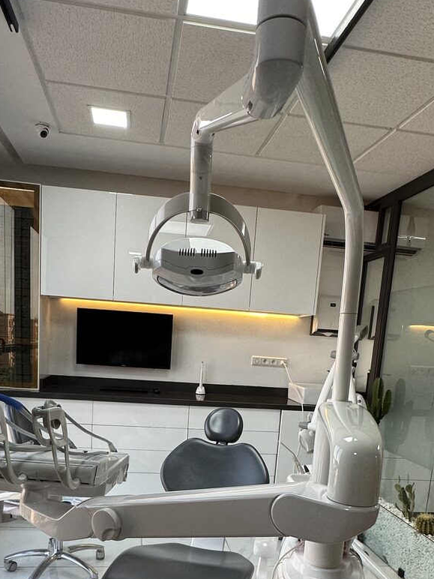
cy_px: 422
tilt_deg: -9.1
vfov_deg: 59.0
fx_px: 485
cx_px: 202
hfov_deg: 48.2
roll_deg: -5.5
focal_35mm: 29
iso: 80
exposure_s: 1/100
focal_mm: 2.22
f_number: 2.2
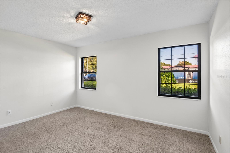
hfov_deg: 93.3
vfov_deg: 70.4
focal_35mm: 17
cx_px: 115
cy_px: 76
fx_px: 109
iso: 400
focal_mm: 17
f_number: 8
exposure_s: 1/20
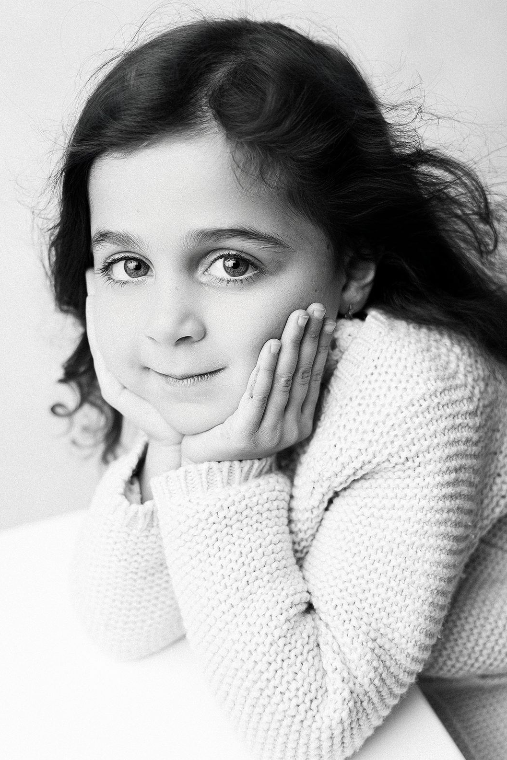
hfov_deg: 31.9
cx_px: 274
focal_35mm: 42
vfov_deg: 46.4
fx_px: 887
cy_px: 373
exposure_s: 1/160
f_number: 2.8
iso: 100
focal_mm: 37
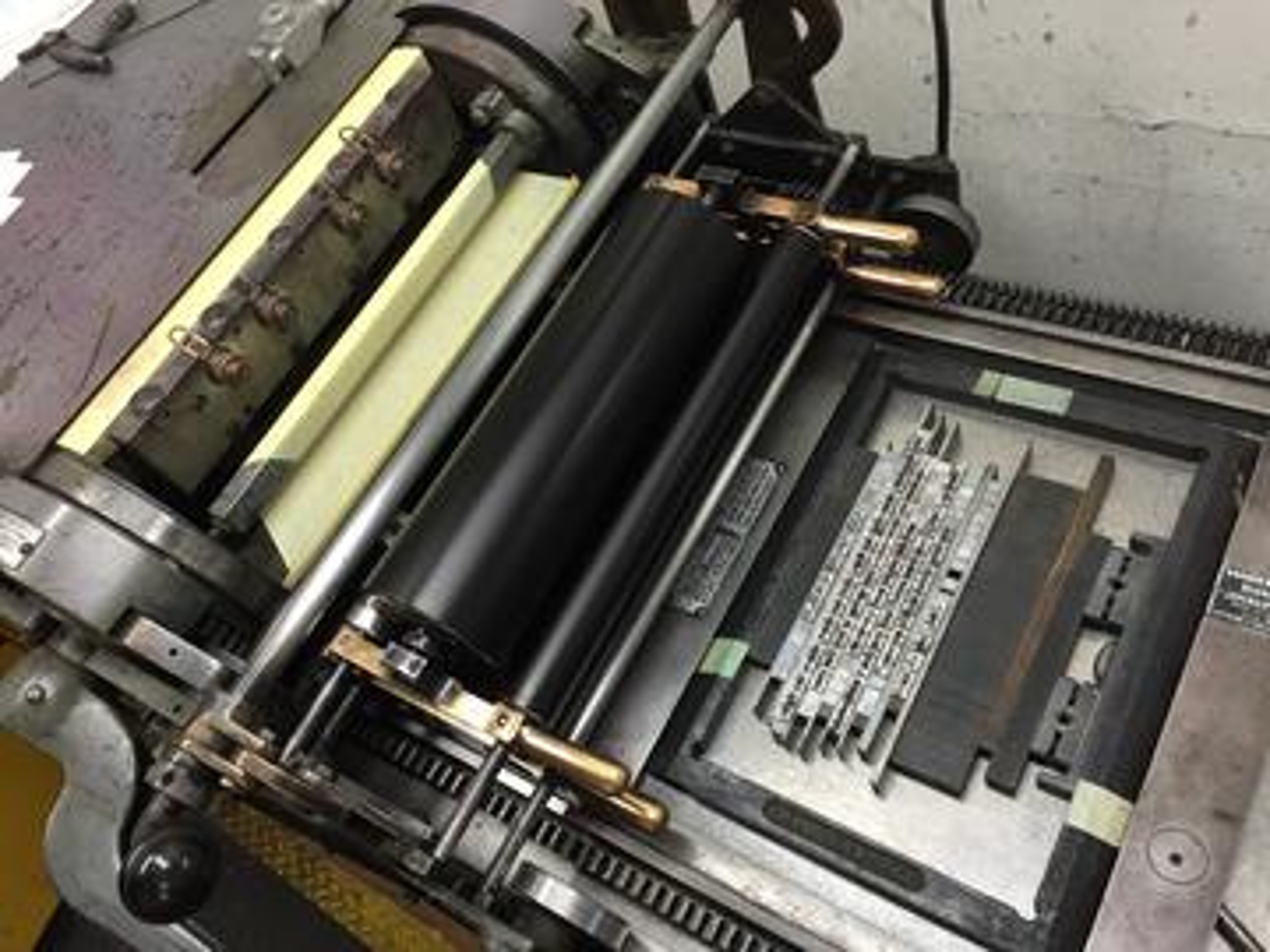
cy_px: 476
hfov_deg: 61.7
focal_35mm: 29
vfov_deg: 48.2
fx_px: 1064
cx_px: 635
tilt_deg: -53.4
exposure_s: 1/30
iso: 40
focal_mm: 4.15
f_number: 2.2
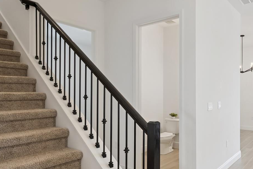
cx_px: 171
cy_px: 93
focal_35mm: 28
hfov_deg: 63.6
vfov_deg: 46.4
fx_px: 197
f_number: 8
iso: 640
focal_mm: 16
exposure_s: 1/50
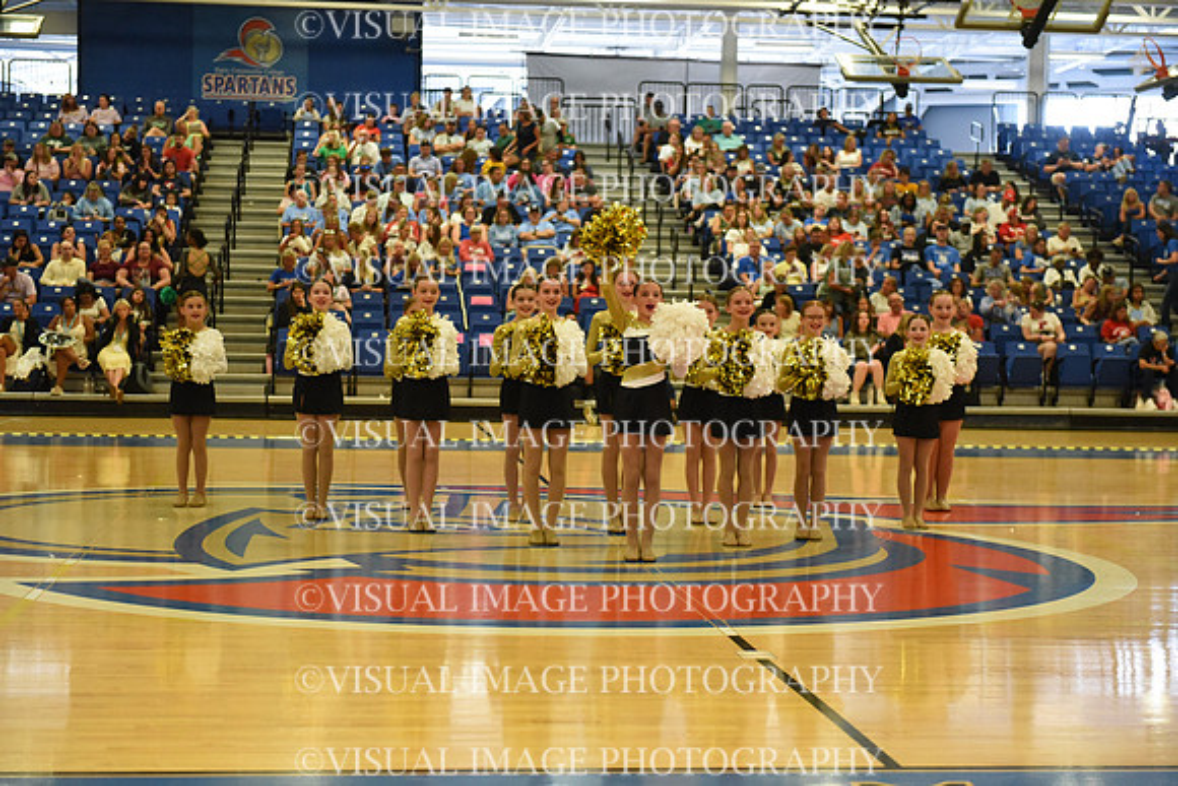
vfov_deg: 19.5
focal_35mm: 70
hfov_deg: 28.8
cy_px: 393
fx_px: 2291
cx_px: 589
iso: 8000
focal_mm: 70
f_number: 2.8
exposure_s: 1/1000
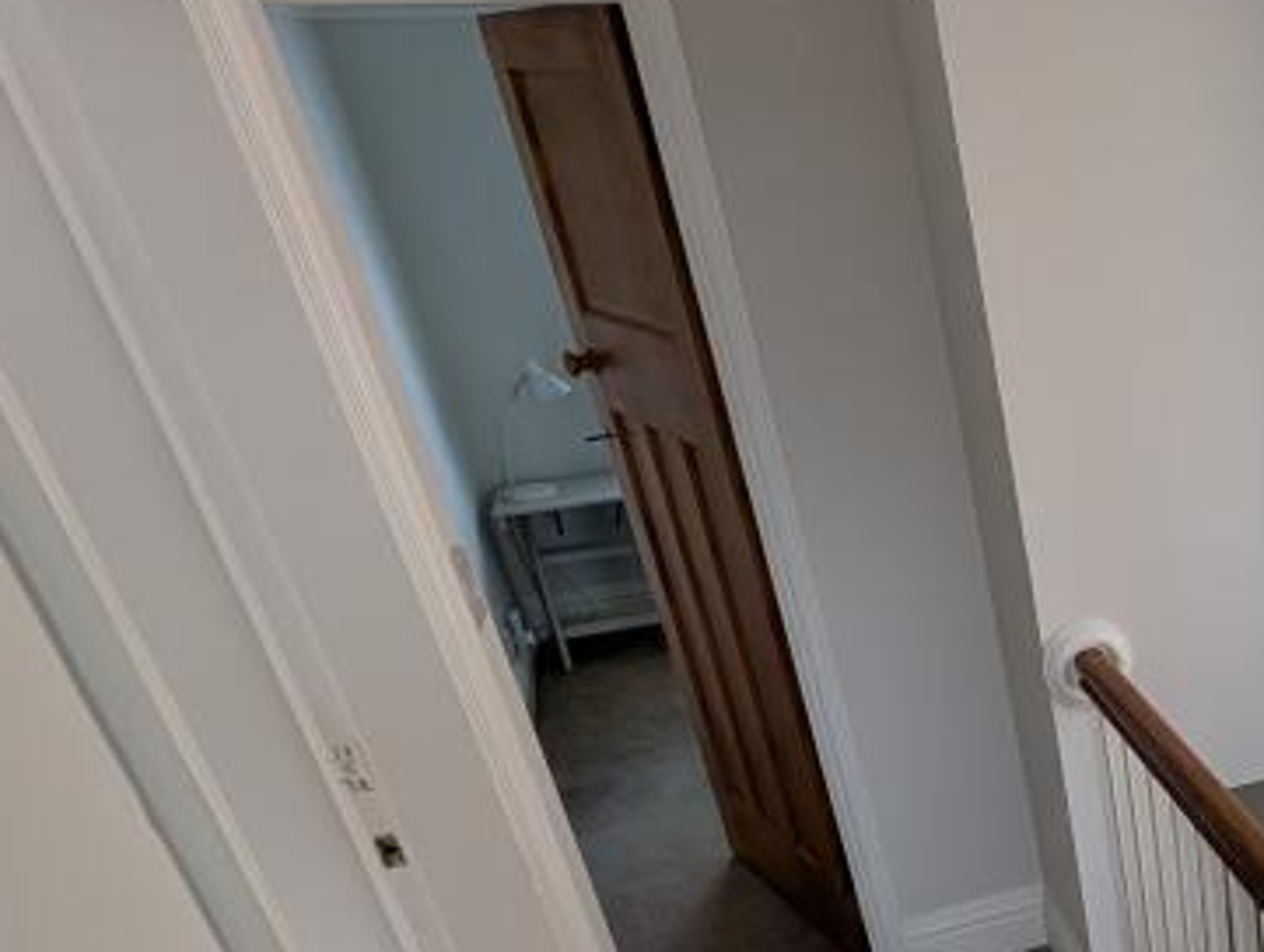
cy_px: 793
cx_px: 1411
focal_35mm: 34
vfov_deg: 39.8
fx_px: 1244
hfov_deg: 41.9
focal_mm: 2.02
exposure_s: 1/306
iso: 55
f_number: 1.7
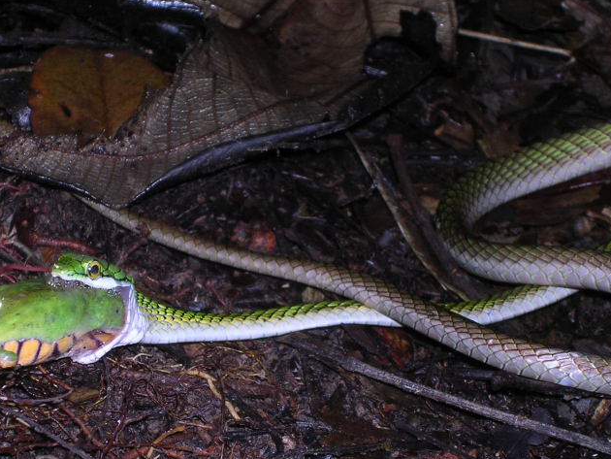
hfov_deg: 13.5
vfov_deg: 10.2
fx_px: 2578
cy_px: 287
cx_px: 261
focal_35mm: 146
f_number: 4.9
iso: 100
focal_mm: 17.4
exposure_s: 1/60.1
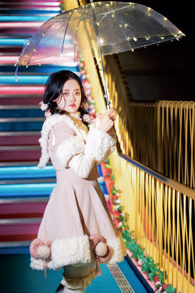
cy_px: 146
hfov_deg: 18.2
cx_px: 98
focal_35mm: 75
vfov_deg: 27.0
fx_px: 609
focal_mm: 75
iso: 5000
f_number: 2.8
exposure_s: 1/160
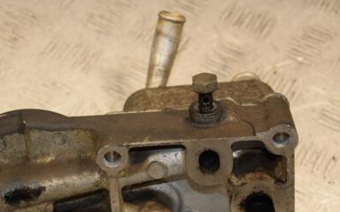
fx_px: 1130
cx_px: 153
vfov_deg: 10.7
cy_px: 156
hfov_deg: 17.1
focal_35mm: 122
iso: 800
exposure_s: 1/200
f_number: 5.6
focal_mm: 52
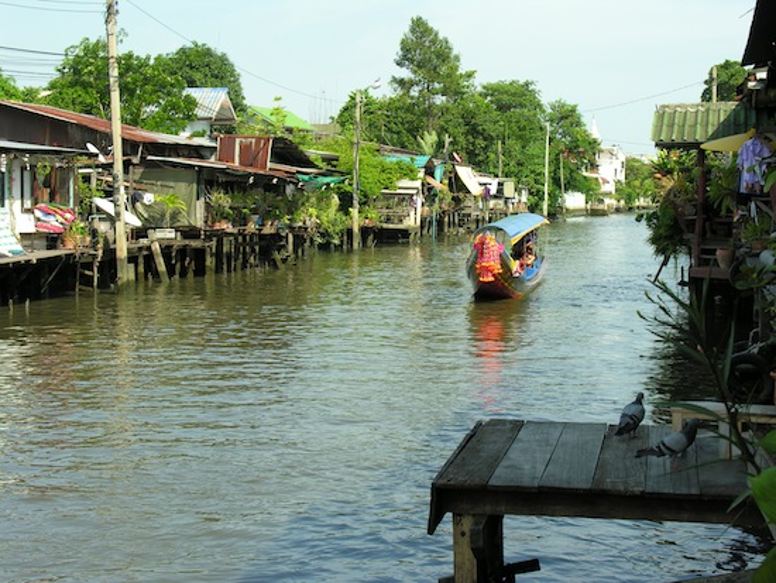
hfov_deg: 27.4
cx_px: 388
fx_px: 1592
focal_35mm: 71
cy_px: 292
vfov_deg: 20.7
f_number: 5.9
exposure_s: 1/125
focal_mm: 18
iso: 50
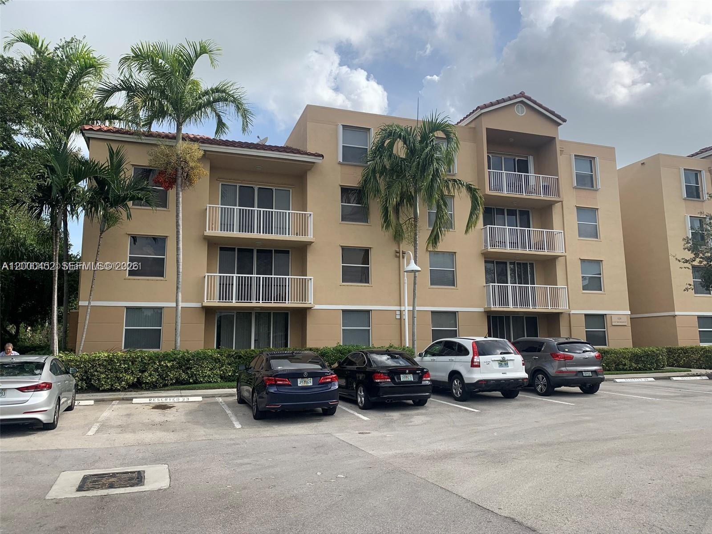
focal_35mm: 26
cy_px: 267
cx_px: 356
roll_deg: +0.8
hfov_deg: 67.3
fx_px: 535
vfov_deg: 53.1
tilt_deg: +8.5
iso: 25
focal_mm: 4.25
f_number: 1.8
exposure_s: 1/1689
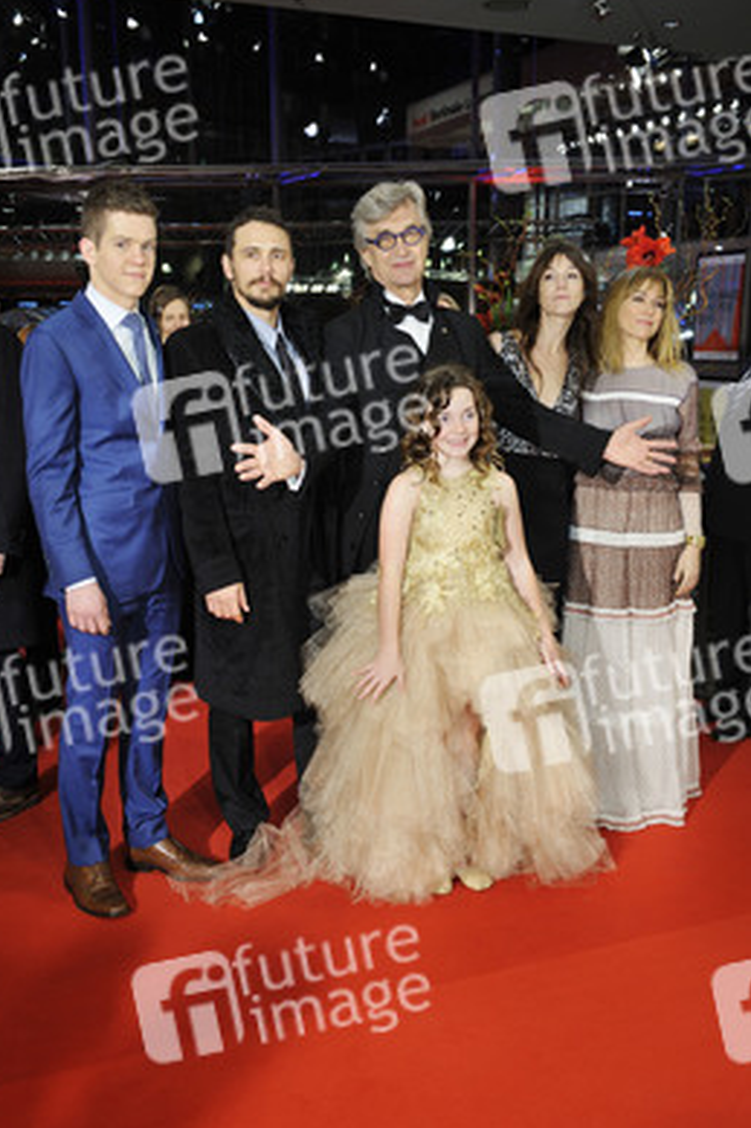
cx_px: 367
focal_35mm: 35
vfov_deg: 54.5
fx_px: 1096
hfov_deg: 37.8
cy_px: 560
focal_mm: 34
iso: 500
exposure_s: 1/50
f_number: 4.5
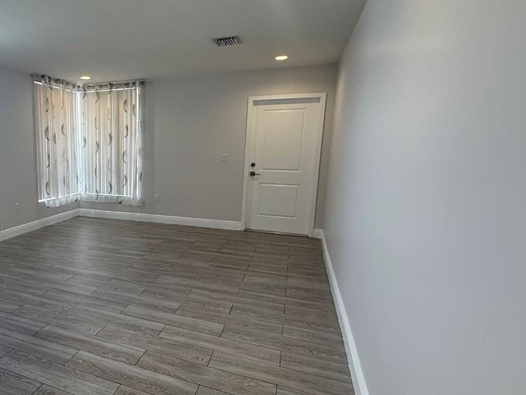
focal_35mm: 24
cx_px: 117
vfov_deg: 56.8
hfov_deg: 66.1
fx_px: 365
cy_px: 208
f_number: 2.2
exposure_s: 1/120
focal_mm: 2.22
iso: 125
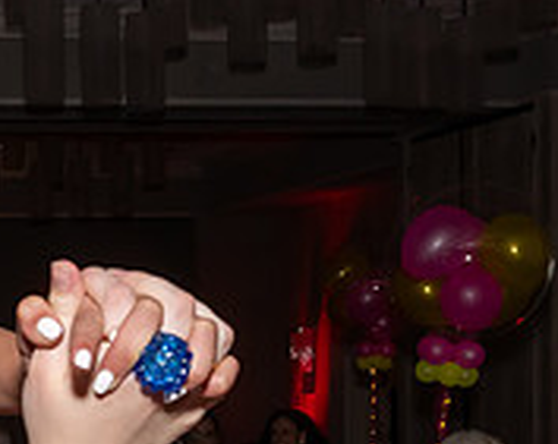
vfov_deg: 17.1
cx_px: -175
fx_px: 1451
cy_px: 438
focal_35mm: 88
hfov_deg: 19.9
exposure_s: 1/250
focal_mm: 17
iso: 800
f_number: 7.1
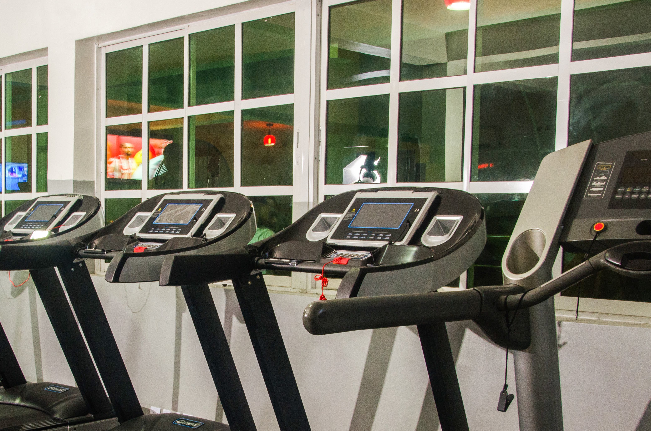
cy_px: 279
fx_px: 938
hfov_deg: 37.7
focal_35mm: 52
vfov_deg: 25.8
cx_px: 198
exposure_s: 1/2.5
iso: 640
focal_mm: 22
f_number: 10
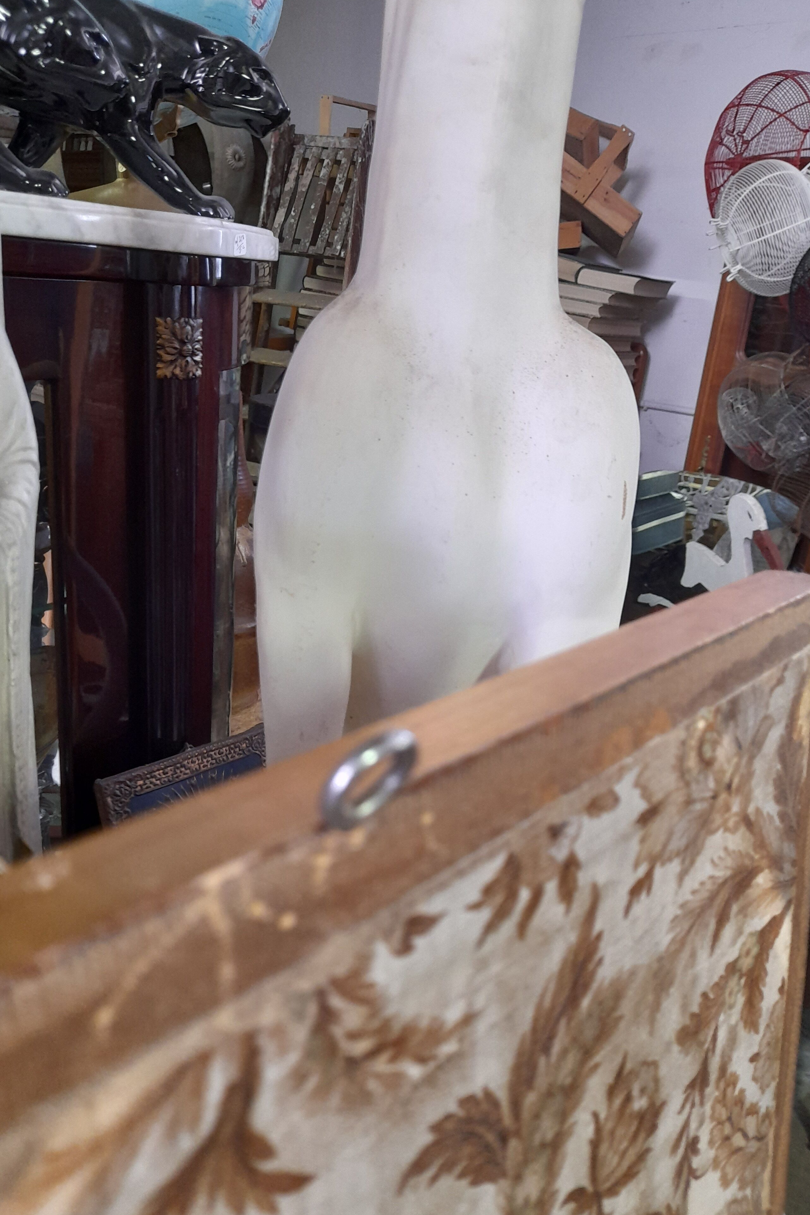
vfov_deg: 67.4
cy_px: 607
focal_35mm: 27
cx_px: 413
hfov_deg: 47.9
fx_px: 911
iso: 250
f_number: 2
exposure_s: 1/50
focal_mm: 4.6
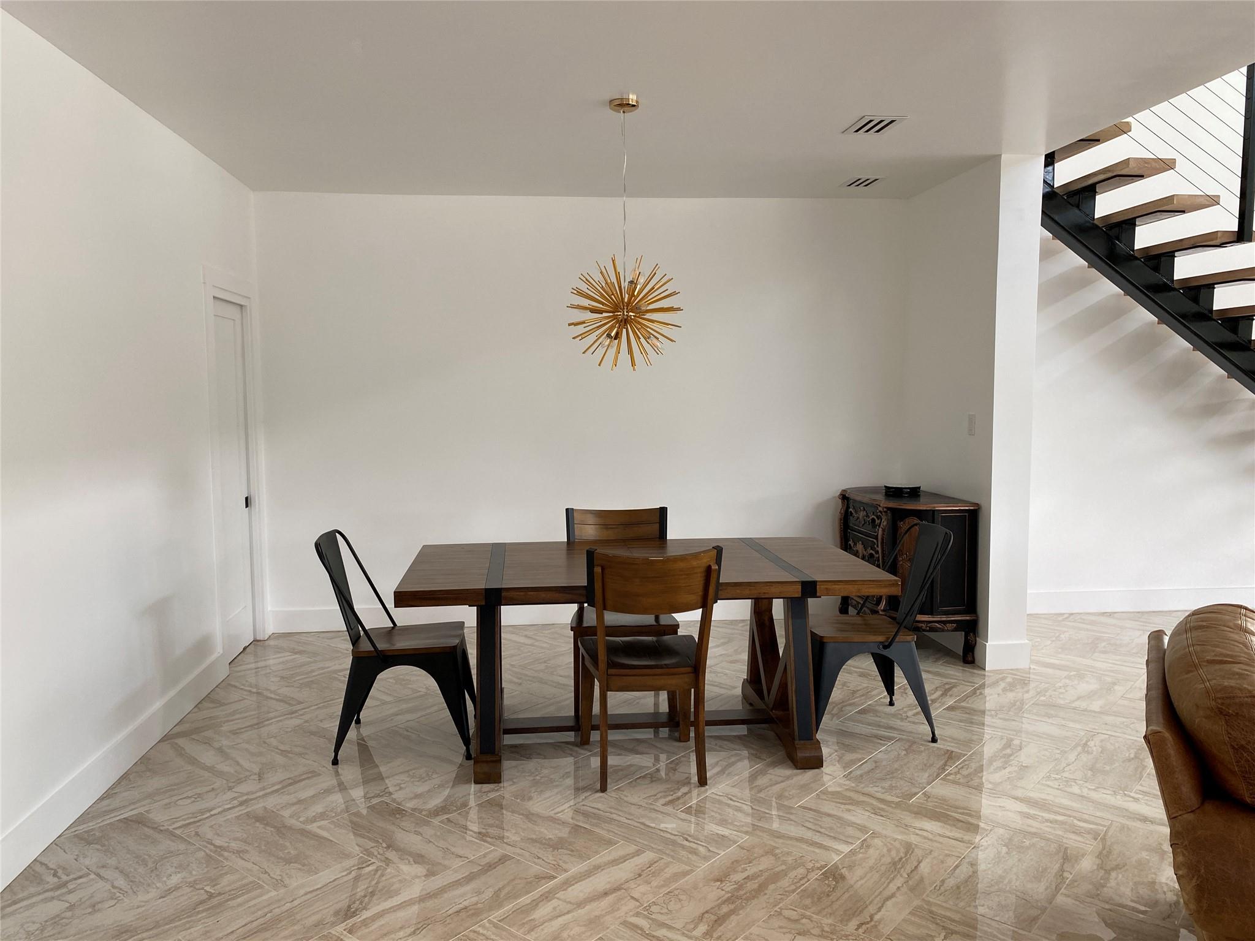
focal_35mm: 26
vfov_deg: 53.1
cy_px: 470
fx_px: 943
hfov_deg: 67.3
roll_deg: +0.2
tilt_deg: -7.0
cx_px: 628
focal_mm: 4.25
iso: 64
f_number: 1.8
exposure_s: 1/60
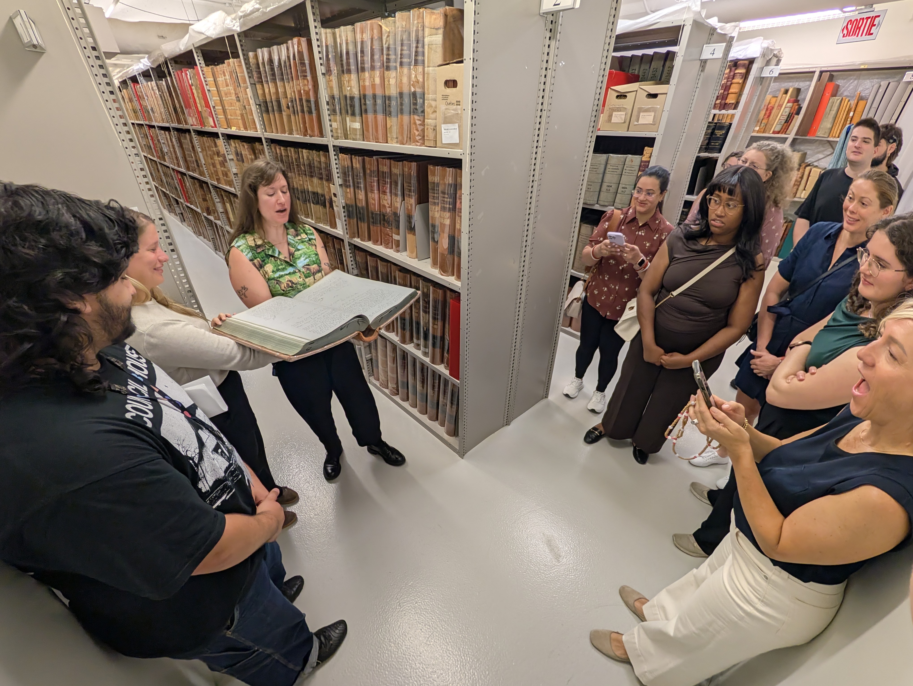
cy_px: 343
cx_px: 456
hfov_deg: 110.5
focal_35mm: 12
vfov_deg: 94.5
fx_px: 317
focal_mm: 2.02
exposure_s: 1/60
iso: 80
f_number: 1.7
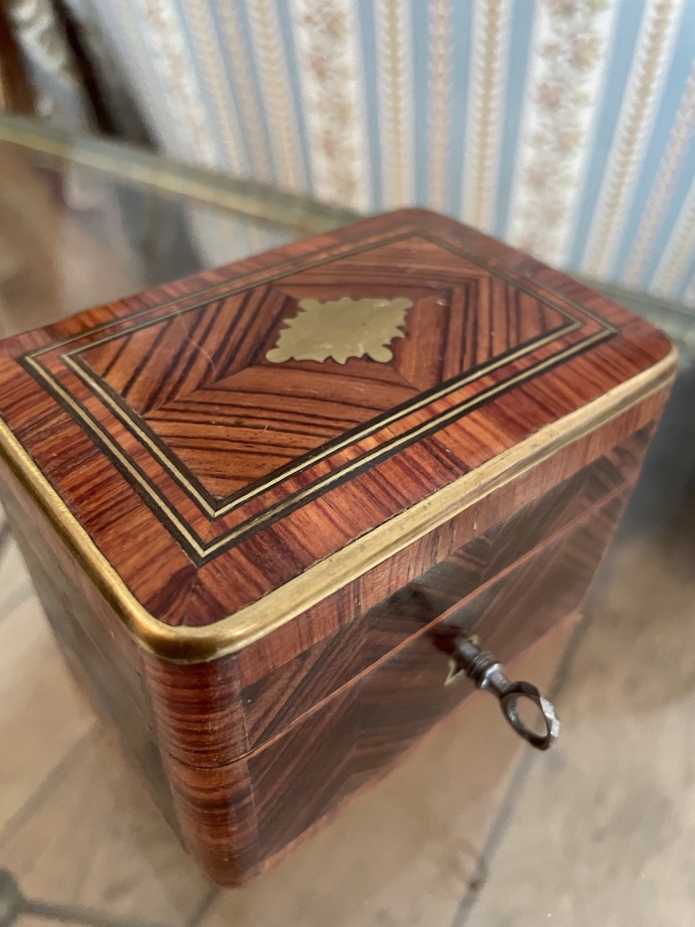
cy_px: 464
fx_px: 696
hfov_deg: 53.1
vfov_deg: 67.3
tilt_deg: -42.0
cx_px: 348
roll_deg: -2.5
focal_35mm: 26
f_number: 1.6
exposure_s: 1/33
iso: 500
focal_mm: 4.2
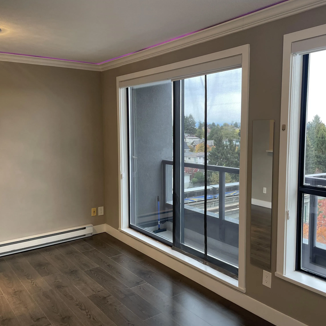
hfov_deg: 52.5
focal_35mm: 31
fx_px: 330
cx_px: 174
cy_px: 164
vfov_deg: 52.5
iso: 100
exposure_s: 1/120
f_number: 1.6
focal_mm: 4.2
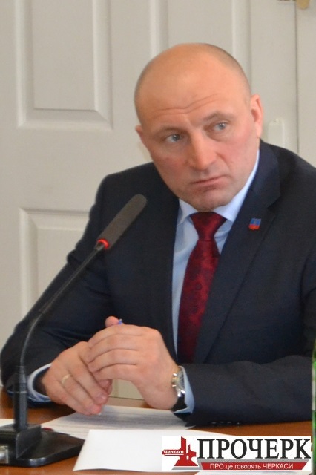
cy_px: 238
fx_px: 1087
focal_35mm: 82
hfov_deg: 16.5
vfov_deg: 24.6
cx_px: 158
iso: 2500
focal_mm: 55
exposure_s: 1/60
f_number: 5.6
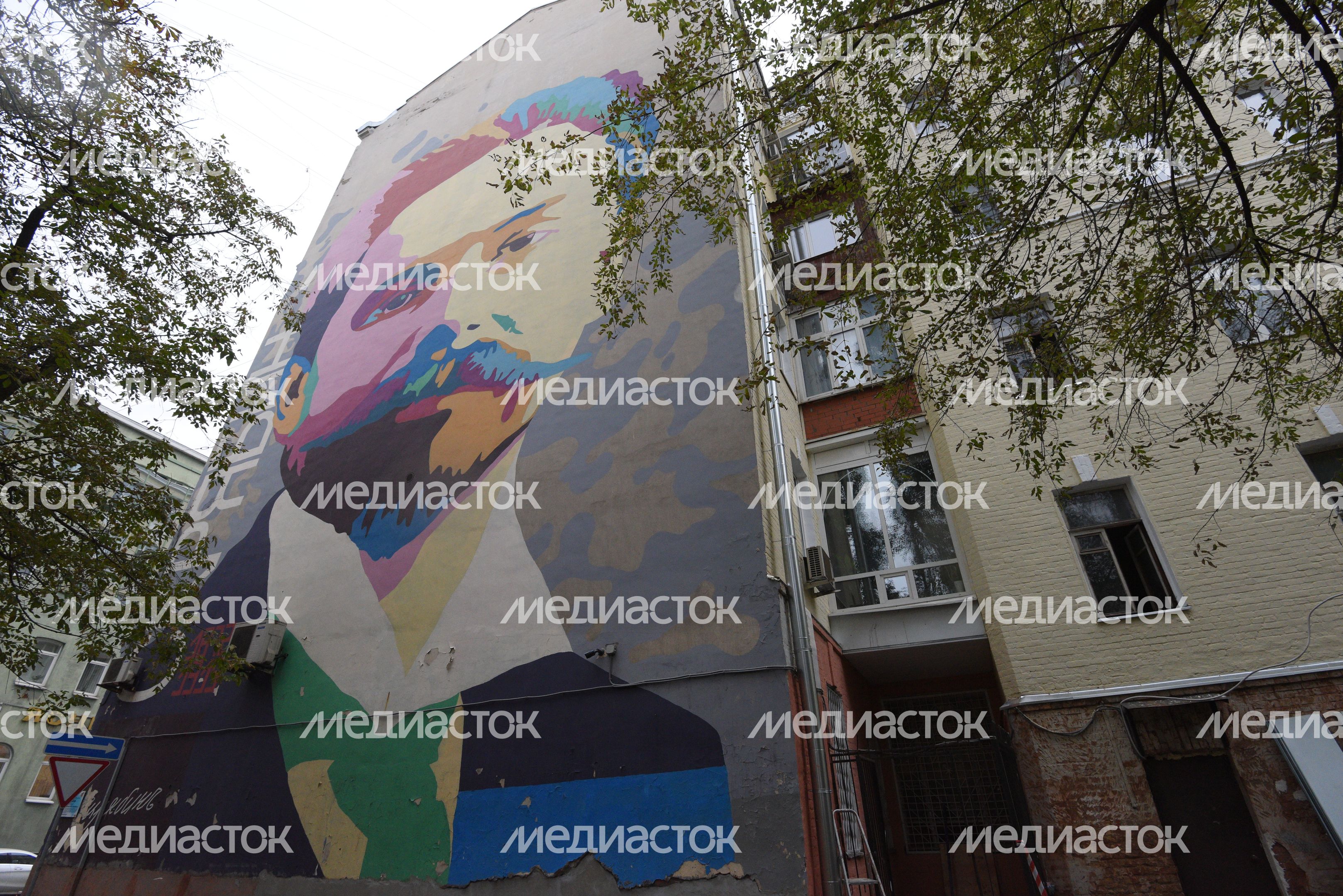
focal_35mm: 16
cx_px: 672
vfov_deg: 73.8
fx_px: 597
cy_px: 448
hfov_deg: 96.7
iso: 2500
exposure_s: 1/1000
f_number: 6.3
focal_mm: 16
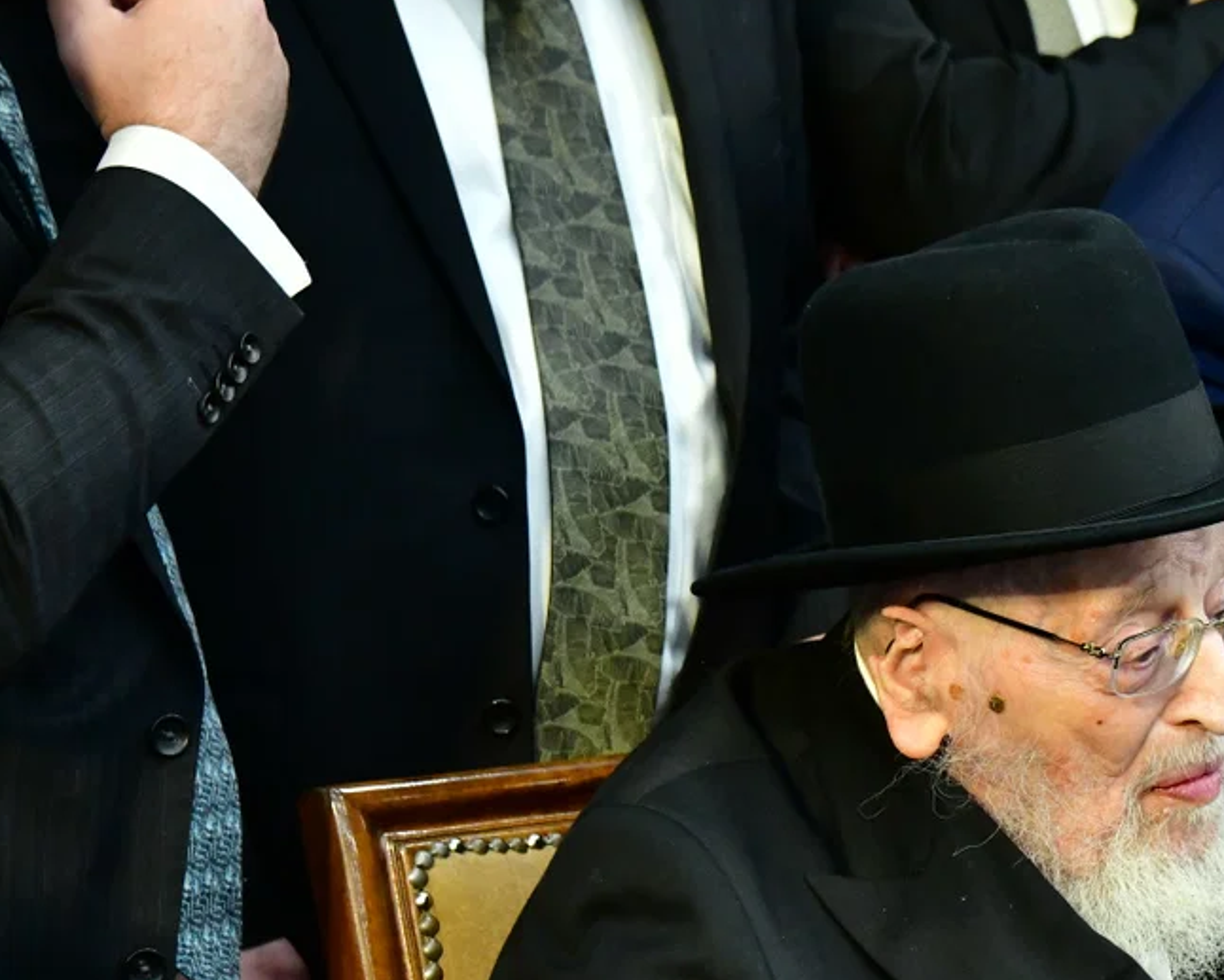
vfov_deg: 8.4
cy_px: 676
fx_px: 6630
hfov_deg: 10.5
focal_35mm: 183
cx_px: 1122
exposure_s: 1/200
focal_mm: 90
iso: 2500
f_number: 5.6
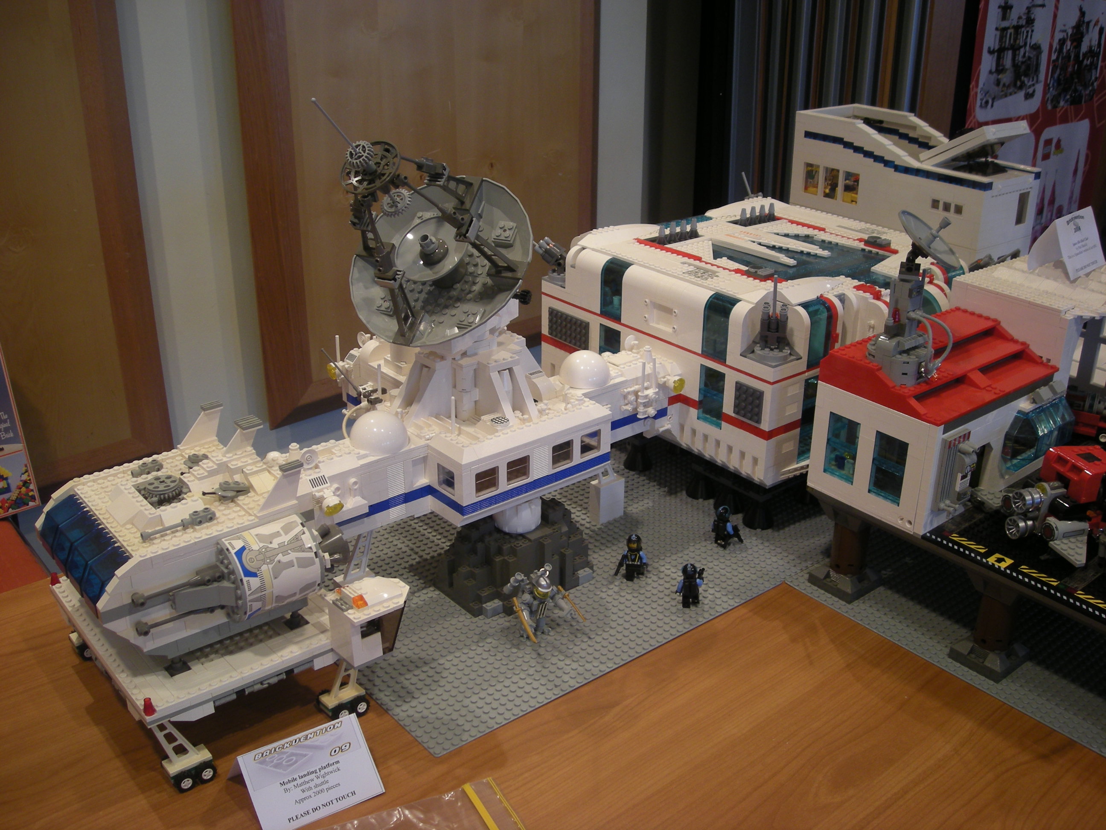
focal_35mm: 35
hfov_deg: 52.6
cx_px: 553
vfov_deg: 40.7
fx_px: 1118
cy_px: 415
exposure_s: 1/8
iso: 72
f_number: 2.8
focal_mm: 5.7
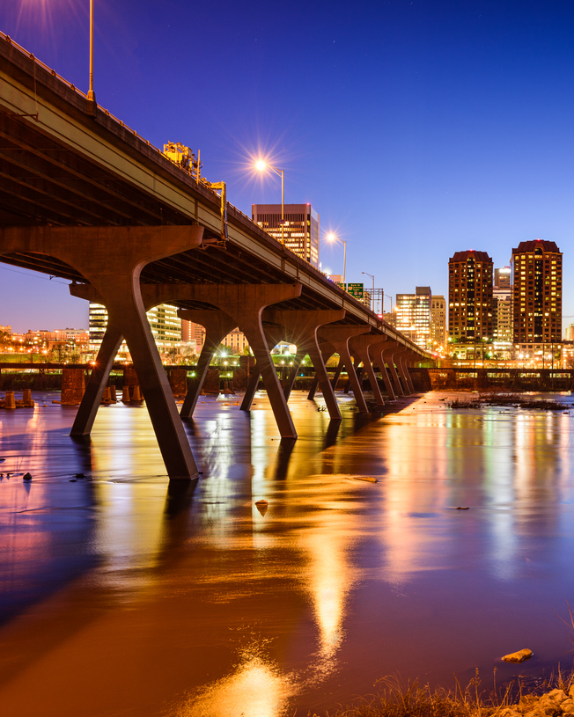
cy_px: 366
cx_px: 393
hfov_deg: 37.7
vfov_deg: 46.8
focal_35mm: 39
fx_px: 828
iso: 125
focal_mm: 27
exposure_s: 30
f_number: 8
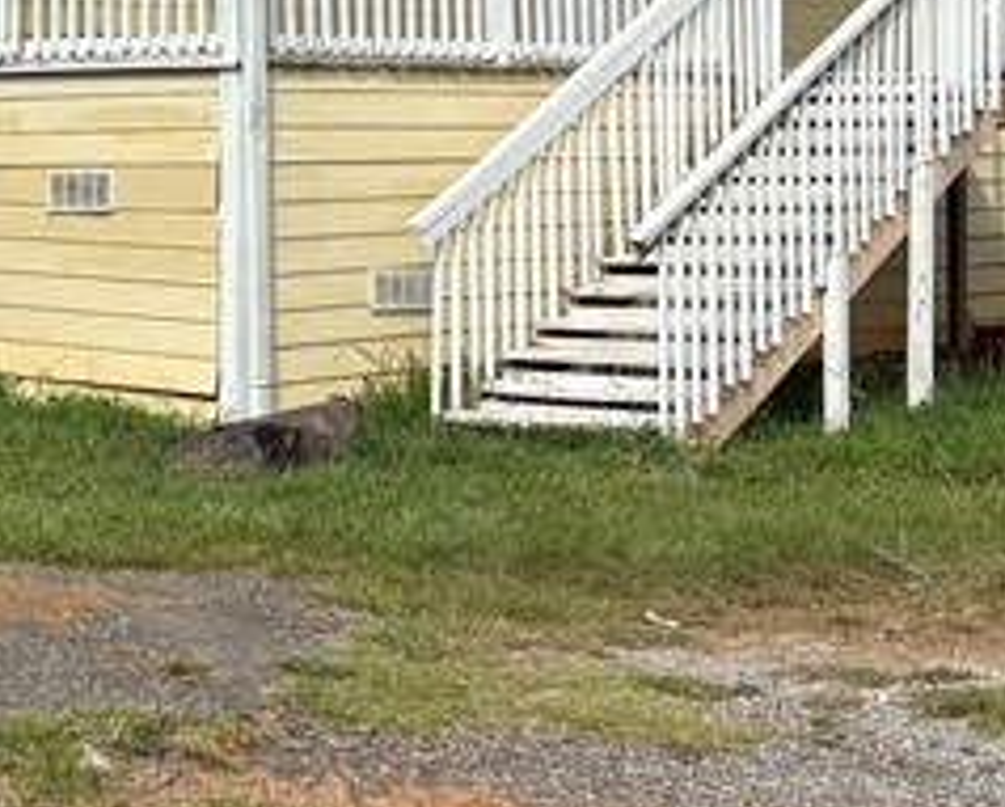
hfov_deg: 17.6
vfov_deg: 13.7
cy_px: -169
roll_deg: +0.9
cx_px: 334
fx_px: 3246
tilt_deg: +5.0
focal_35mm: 109
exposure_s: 1/4082
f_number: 1.6
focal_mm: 5.96
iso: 50
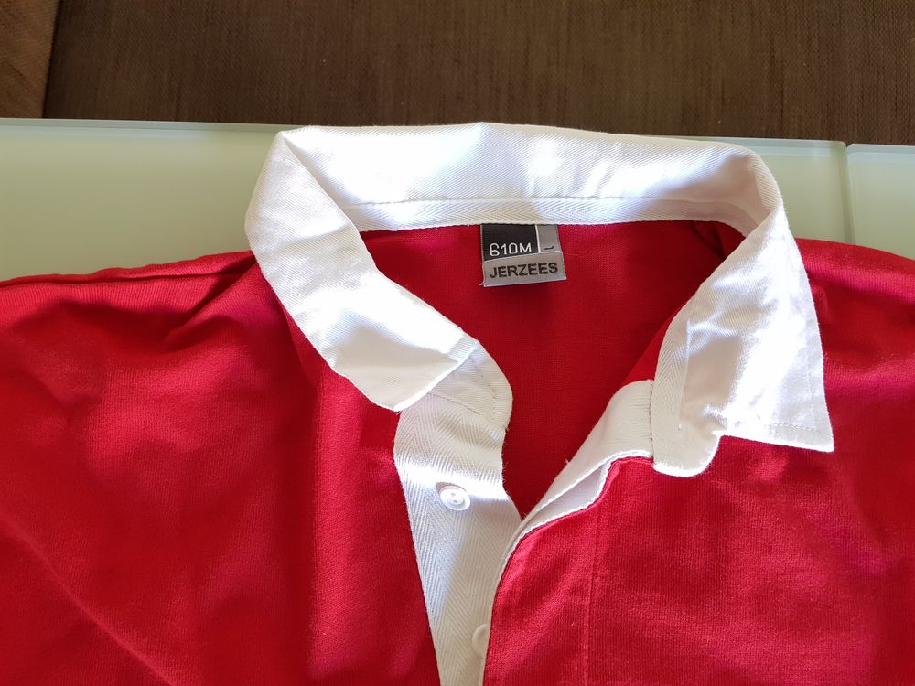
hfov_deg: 67.3
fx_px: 687
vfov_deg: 53.1
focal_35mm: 26
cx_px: 458
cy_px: 343
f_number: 1.7
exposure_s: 1/30
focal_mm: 4.2
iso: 200
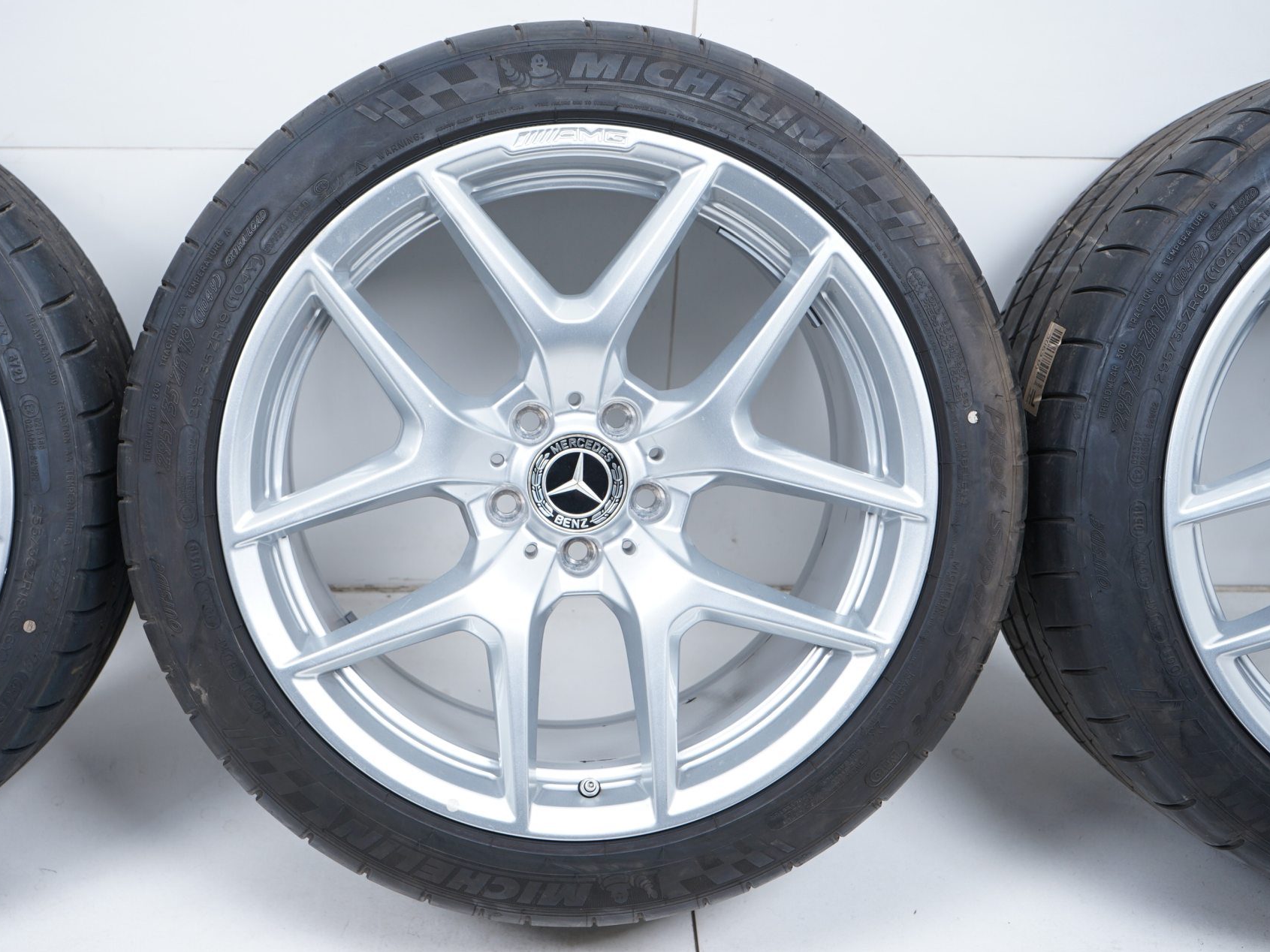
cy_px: 473
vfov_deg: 30.3
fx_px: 1761
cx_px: 568
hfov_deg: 39.6
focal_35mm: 48
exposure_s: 1/125
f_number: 7.1
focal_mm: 44
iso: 250
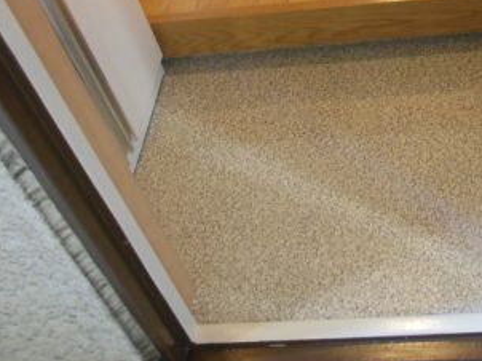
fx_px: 737
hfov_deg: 35.1
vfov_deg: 25.8
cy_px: -19
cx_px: 380
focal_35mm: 53
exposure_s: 1/25
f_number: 3.2
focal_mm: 4.5
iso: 400
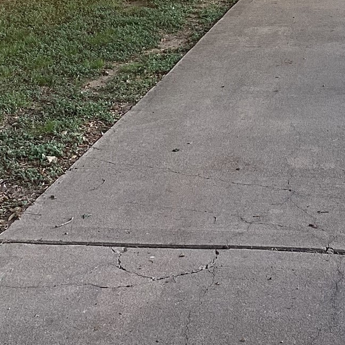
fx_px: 981
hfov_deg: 19.7
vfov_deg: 19.1
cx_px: 281
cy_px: -36
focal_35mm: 87
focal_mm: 3.3
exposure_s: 1/120
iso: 32
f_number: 2.4
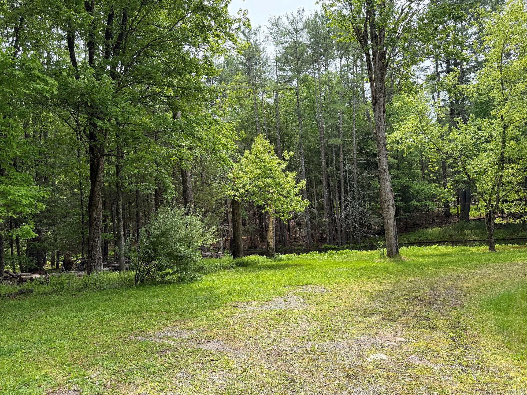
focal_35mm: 25
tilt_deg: +4.1
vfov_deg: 54.9
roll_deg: +4.1
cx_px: 254
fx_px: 381
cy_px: 193
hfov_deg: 69.4
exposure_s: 1/1522
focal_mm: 6.76
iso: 100
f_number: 1.78
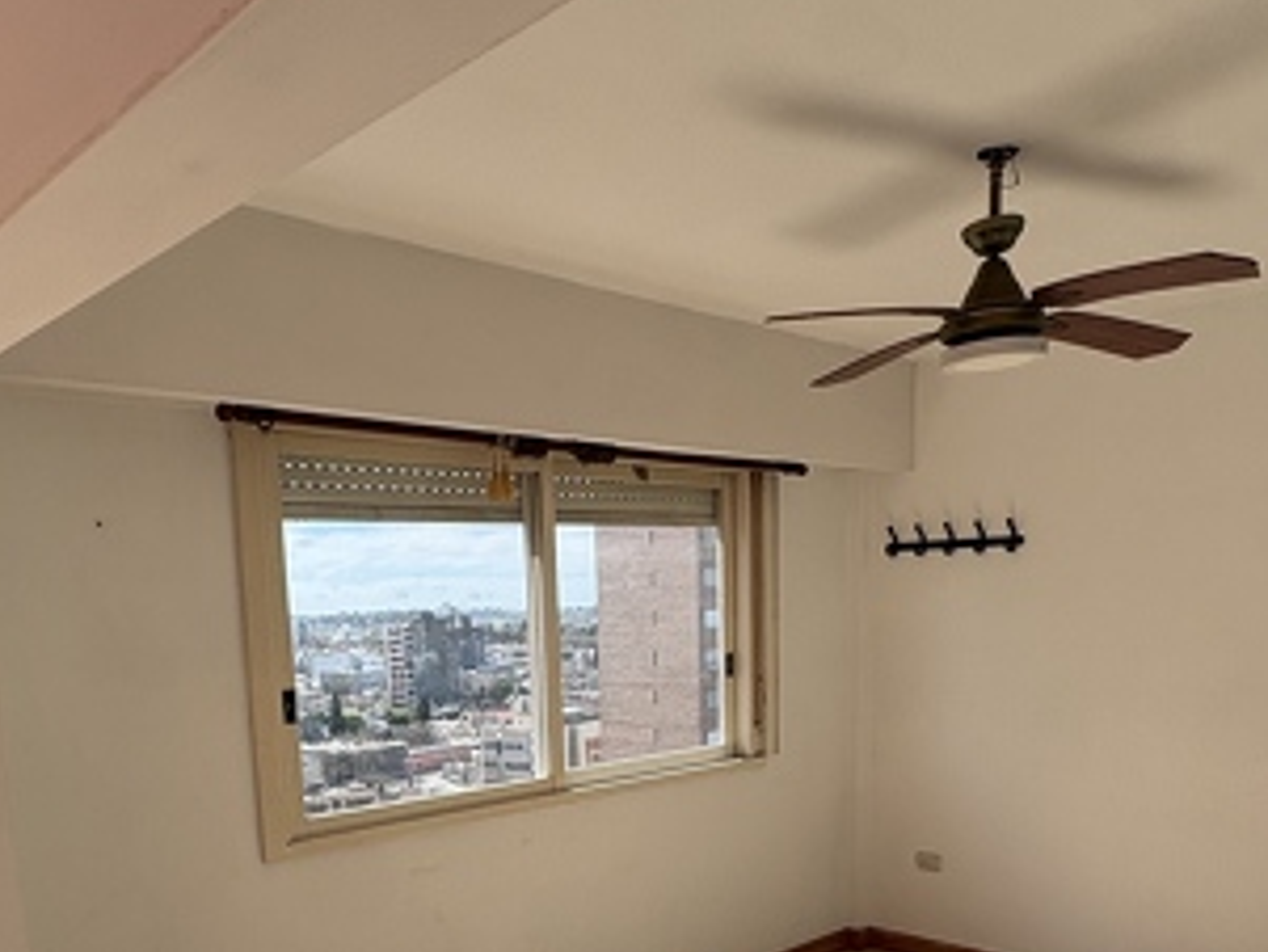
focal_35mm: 31
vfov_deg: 43.0
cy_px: 788
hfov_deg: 58.3
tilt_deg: -9.0
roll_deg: +2.7
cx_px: 586
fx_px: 1136
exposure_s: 1/993
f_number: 2.2
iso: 50
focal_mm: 2.22
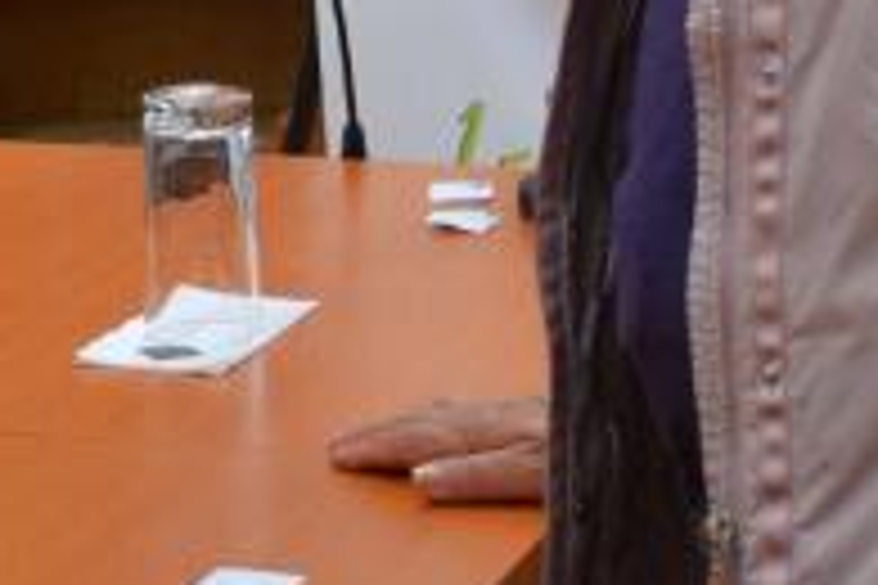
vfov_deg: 7.3
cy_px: -126
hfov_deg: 10.9
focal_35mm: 187
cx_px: 9
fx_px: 4568
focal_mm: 27
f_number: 4
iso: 900
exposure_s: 1/60
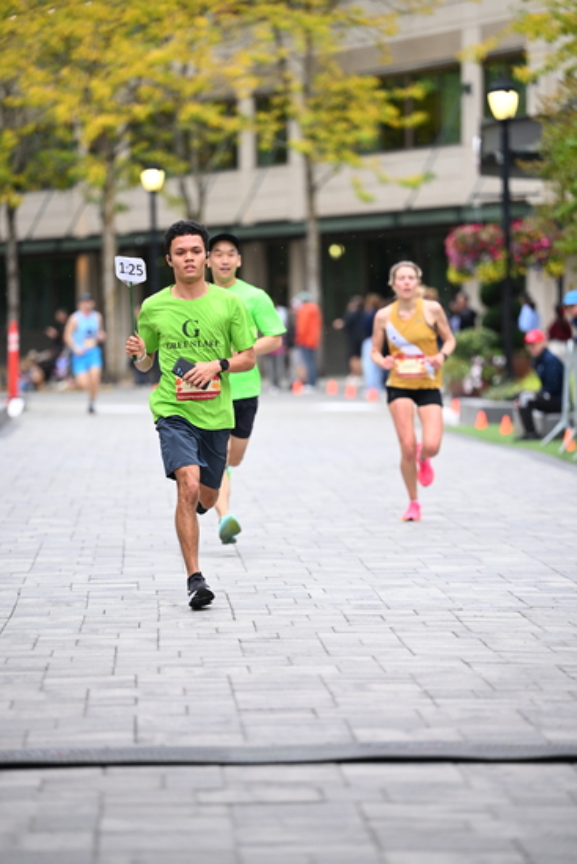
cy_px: 432
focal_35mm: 150
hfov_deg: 9.2
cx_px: 288
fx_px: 3604
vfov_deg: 13.7
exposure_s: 1/1250
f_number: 2.8
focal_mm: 150
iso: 1250
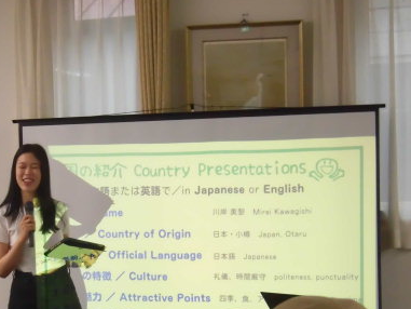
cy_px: 219
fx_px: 1176
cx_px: 109
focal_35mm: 99
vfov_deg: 14.9
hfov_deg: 19.7
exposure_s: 1/60
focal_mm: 10.54
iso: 500
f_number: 4.2
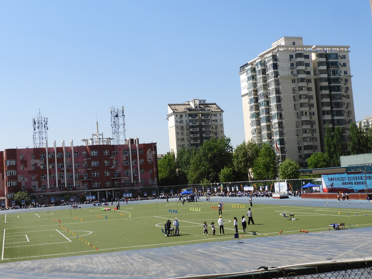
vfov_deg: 31.5
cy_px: 136
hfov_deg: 41.0
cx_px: 141
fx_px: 494
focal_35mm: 46
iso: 100
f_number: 3.8
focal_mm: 6.3
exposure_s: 1/1600
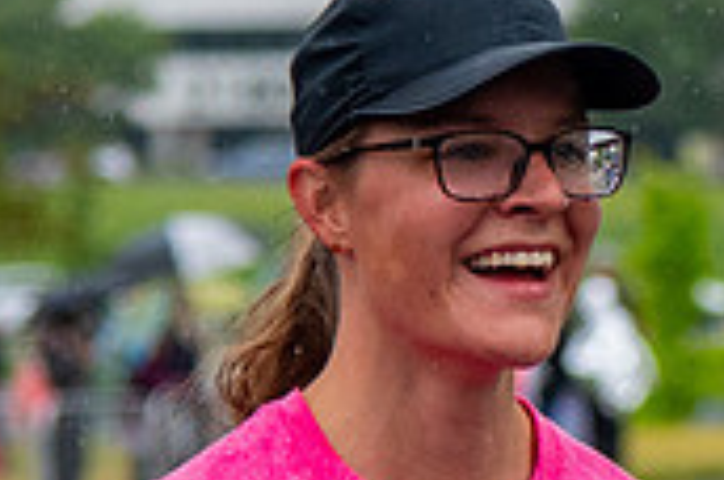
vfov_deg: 2.6
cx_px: 658
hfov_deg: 3.9
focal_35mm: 534
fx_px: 10719
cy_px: -7
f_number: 4
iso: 1600
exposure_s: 1/2500
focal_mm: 82
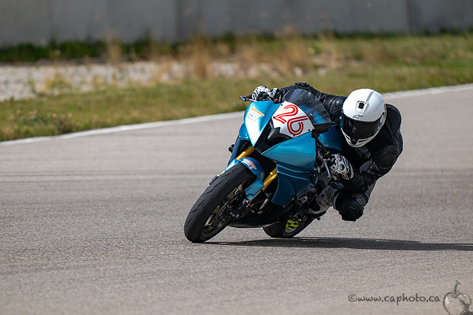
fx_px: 7885
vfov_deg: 2.3
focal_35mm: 600
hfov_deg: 3.4
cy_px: 158
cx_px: 236
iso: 160
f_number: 6.3
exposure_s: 1/1250
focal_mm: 600
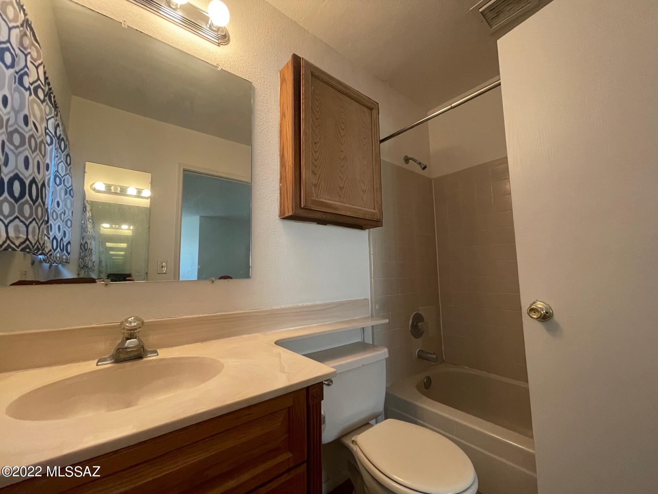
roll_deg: +0.5
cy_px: 247
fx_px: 247
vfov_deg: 89.9
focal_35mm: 13
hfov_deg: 106.2
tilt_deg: +5.8
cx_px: 329
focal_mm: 1.54
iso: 500
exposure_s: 1/60
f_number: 2.4
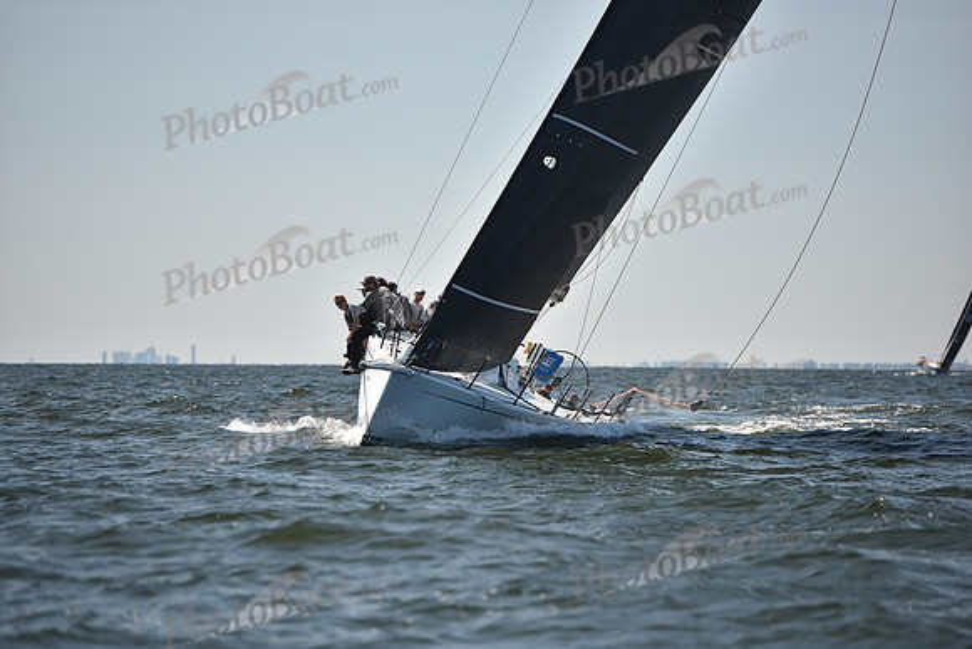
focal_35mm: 200
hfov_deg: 10.3
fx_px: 5401
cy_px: 324
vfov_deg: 6.9
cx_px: 486
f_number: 3.5
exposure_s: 1/1000
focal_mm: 200
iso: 250
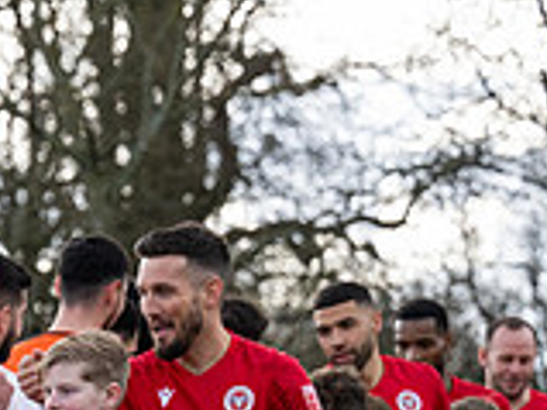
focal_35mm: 365
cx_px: -593
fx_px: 5763
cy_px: 740
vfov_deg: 4.0
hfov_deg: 5.3
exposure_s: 1/1600
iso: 800
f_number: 4
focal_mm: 87
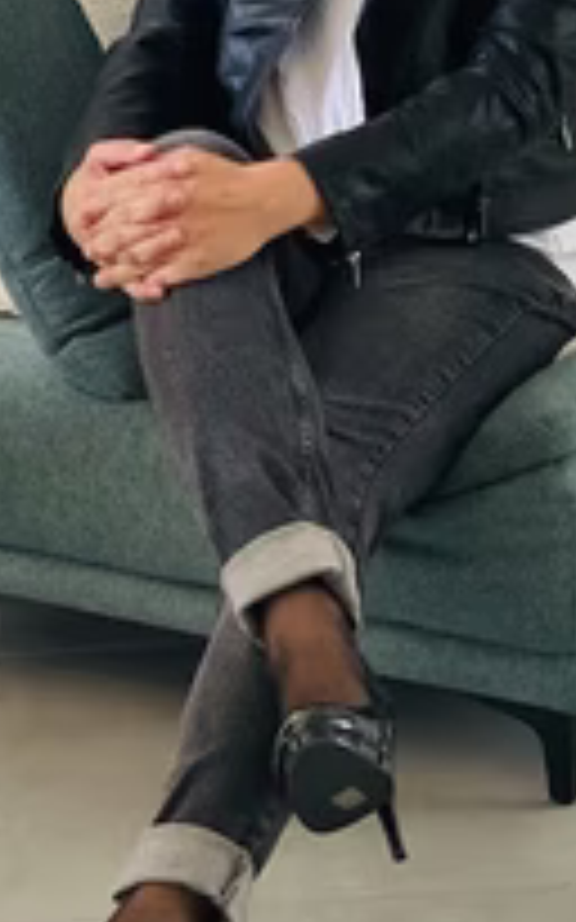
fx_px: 3242
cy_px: 288
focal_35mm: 129
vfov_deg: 16.1
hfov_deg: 10.1
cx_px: 468
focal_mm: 6
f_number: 2
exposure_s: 1/122
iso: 125
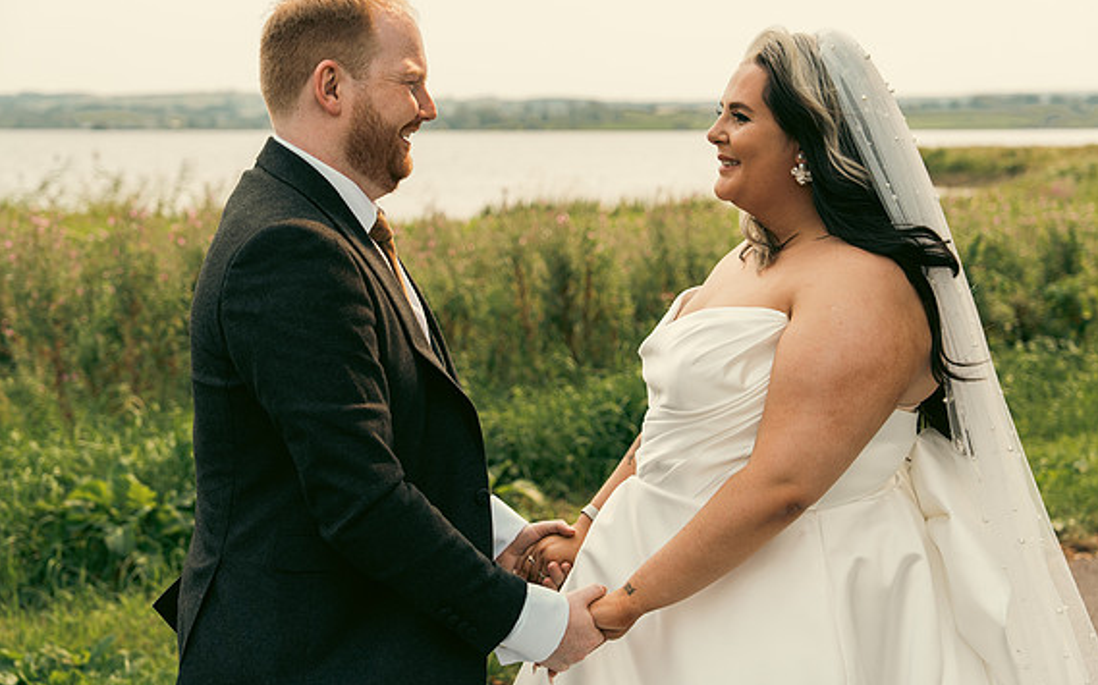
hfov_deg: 38.9
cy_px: 323
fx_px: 1555
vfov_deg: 24.8
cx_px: 542
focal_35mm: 52
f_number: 3.5
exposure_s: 1/320
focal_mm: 50
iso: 125
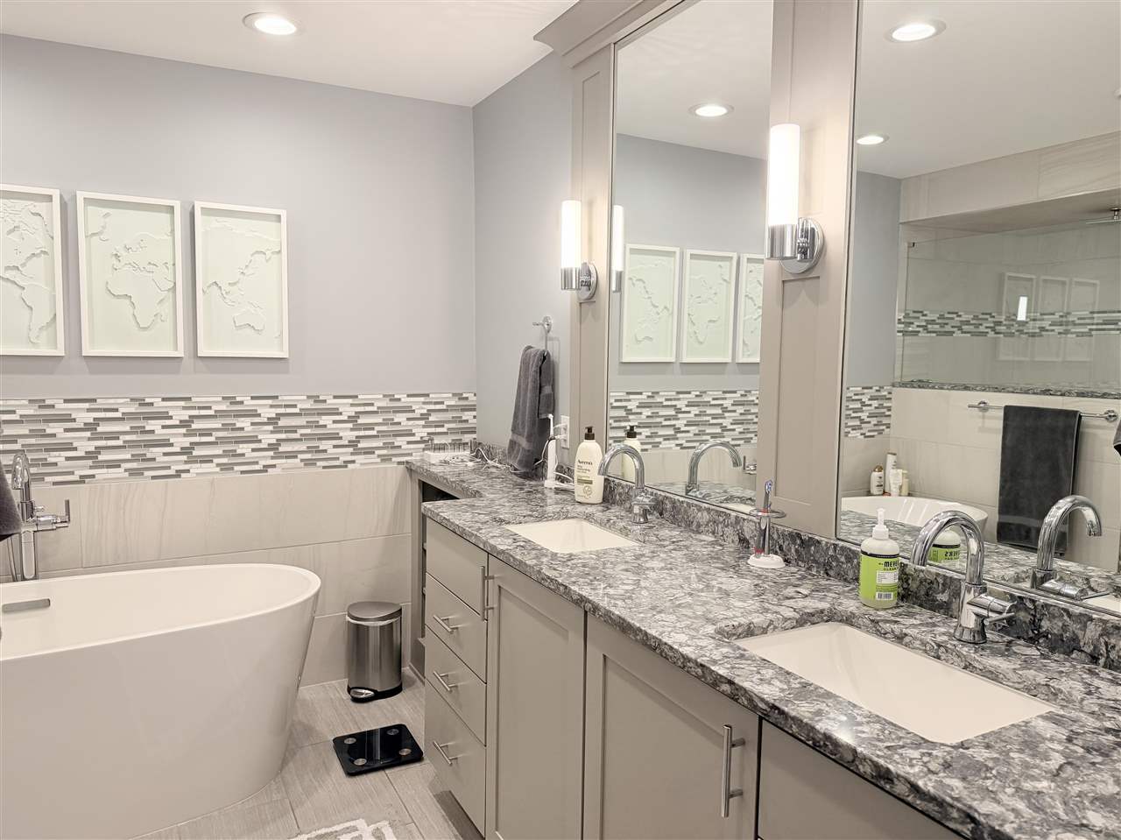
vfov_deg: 56.8
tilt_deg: -5.4
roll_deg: +0.0
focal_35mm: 24
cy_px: 420
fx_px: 777
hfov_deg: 71.6
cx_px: 560
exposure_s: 1/146
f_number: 1.78
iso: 200
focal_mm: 6.76
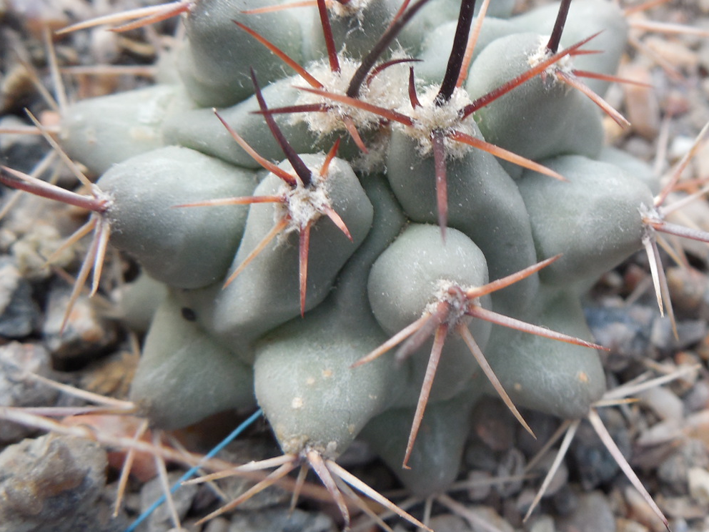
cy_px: 162
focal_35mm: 50
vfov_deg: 28.8
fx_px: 1024
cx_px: 520
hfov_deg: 37.4
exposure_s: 1/40
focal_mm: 5.6
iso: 125
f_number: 3.6
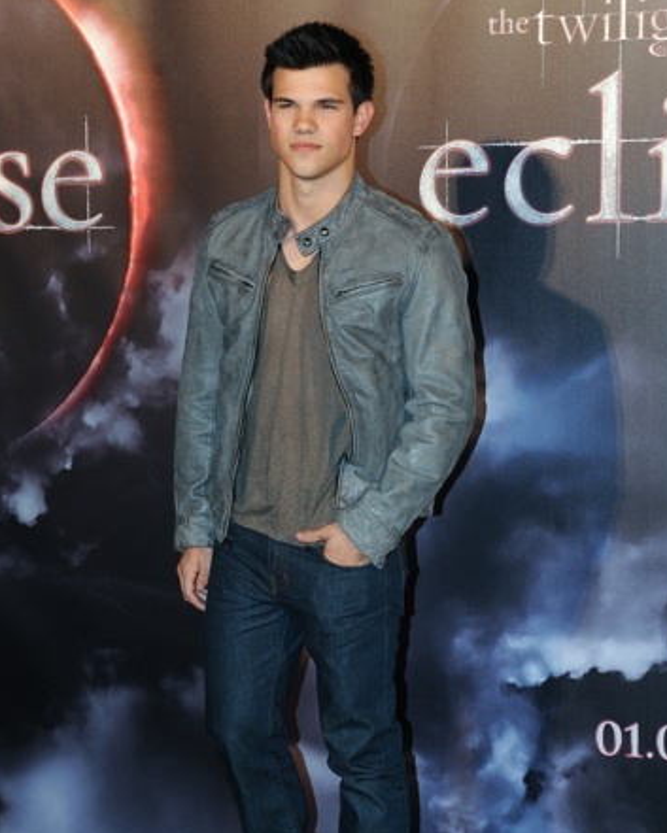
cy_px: 534
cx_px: 314
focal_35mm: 83
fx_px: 2047
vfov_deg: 22.9
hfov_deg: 18.5
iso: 640
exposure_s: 1/200
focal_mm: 65
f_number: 6.3
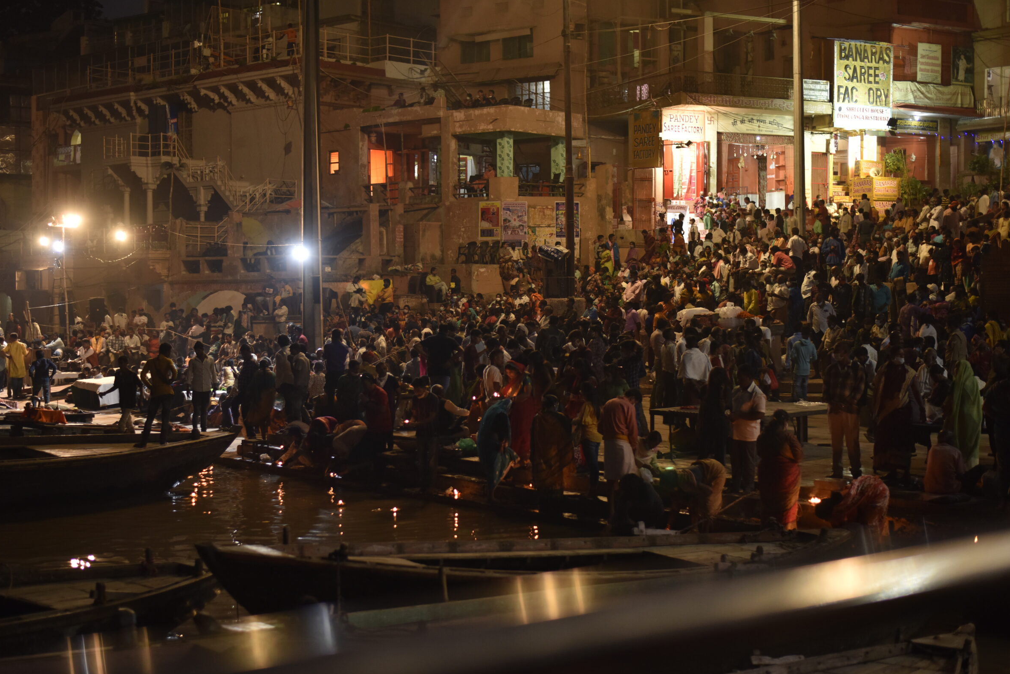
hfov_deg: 36.9
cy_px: 362
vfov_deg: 25.1
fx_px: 1515
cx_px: 482
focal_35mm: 54
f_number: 1.8
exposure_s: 1/125
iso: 800
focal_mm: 50
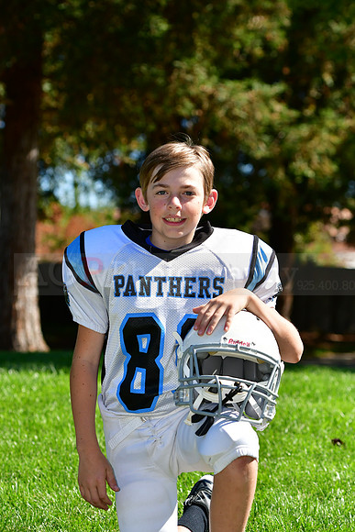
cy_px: 266
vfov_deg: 15.2
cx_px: 178
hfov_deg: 10.2
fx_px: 1996
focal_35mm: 135
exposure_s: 1/2500
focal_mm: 90
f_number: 4.5
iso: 400
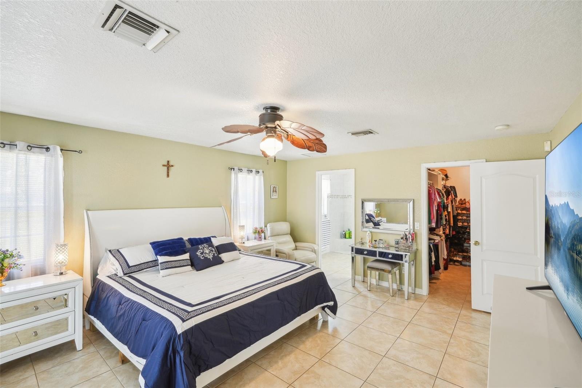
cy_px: 194
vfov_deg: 73.7
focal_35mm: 16
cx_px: 291
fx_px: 259
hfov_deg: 96.7
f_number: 8
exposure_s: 1/8
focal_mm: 16
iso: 400
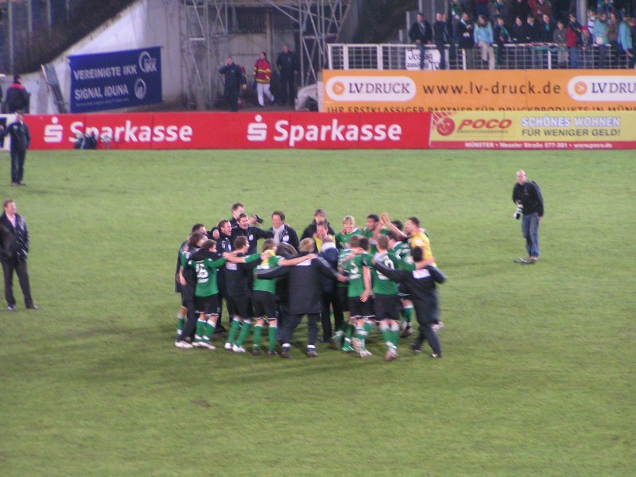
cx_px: 318
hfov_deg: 10.0
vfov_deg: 7.5
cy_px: 238
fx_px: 3619
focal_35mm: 197
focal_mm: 30.1
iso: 200
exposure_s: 1/25
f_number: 3.5
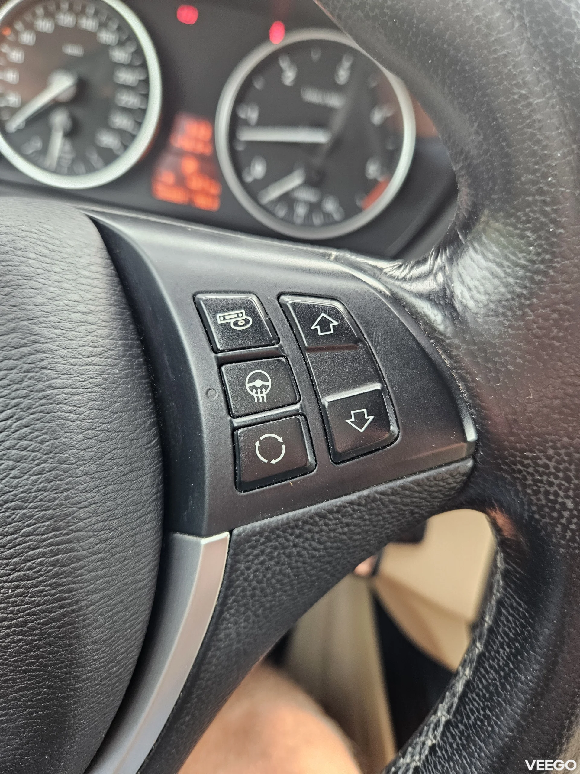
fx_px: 514
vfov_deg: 73.9
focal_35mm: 23
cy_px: 387
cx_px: 290
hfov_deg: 58.9
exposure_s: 1/100
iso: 200
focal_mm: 5.4
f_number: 1.8
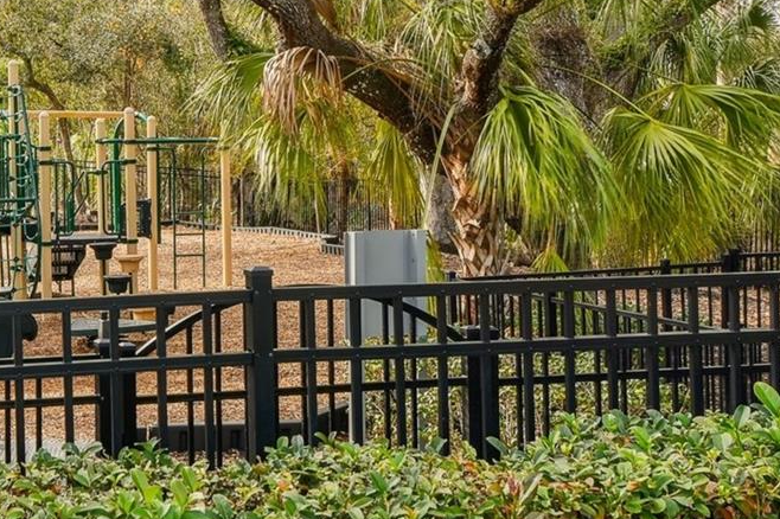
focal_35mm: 73
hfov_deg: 26.8
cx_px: 81
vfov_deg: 18.6
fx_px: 1581
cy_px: 160
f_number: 7.1
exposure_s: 1/160
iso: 100
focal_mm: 20
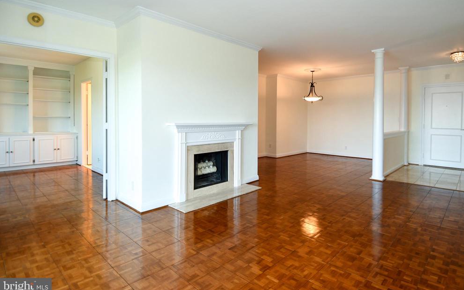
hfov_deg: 88.0
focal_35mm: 19
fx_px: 240
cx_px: 240
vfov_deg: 62.1
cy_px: 135
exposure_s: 1/60
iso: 250
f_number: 4
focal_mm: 12
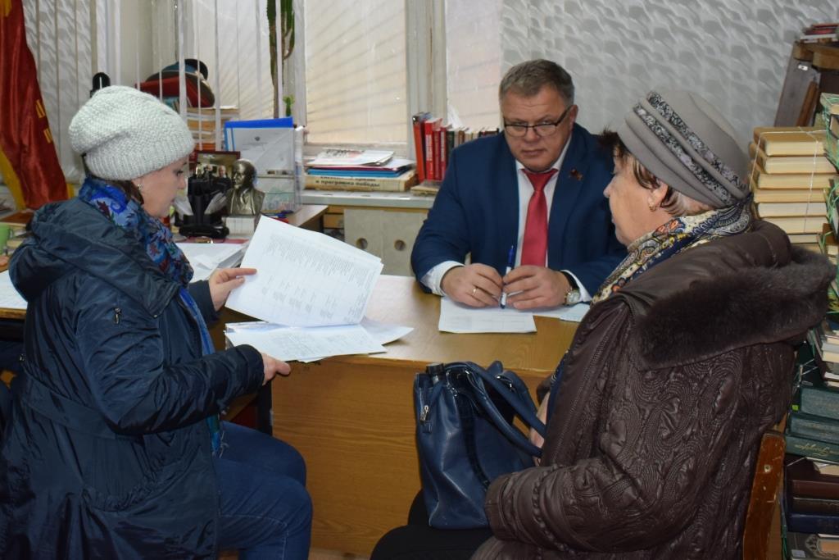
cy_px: 280
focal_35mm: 30
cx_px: 420
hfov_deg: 61.9
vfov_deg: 43.6
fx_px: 699
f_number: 5
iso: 800
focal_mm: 20
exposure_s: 1/100
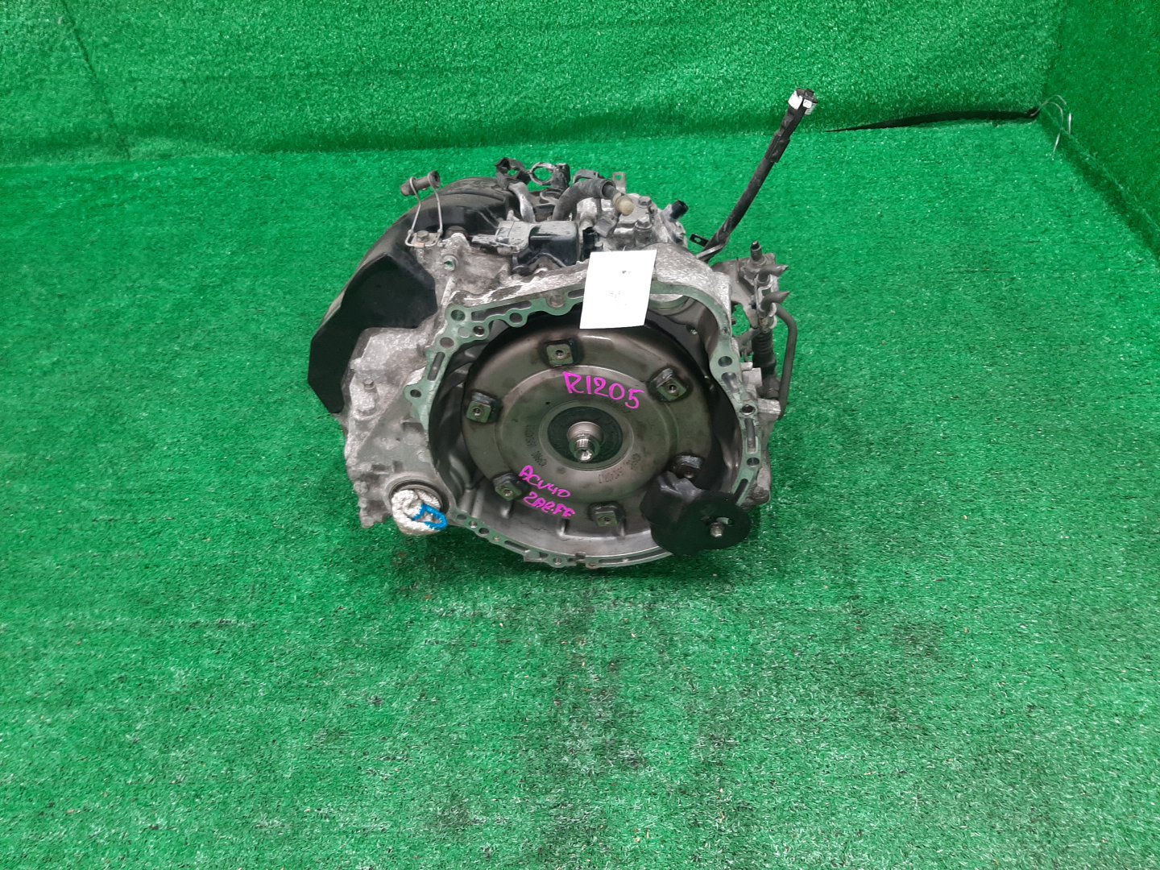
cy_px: 435
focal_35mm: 26
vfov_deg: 53.1
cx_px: 580
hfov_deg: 67.3
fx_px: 871
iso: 121
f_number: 1.7
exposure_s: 1/50
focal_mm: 3.93
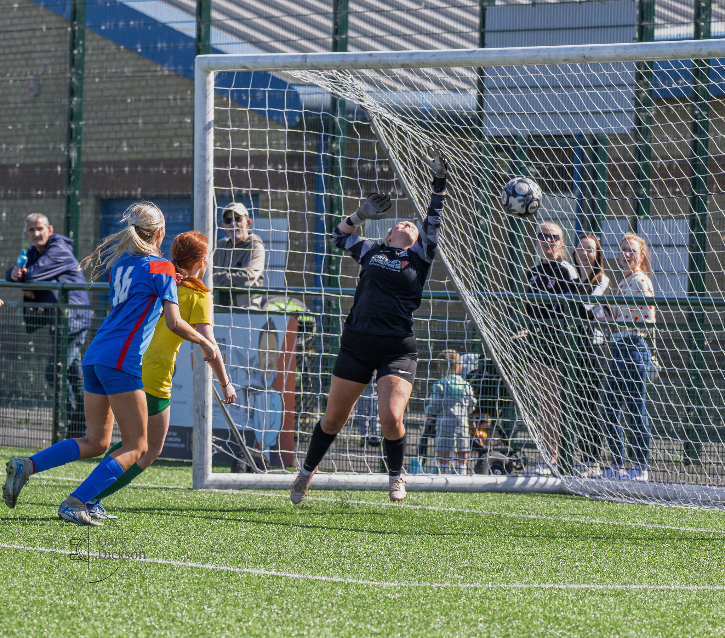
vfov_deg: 5.0
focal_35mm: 325
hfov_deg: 5.7
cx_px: 340
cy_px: 330
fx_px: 7249
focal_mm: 160
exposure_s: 1/1250
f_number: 4.8
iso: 640
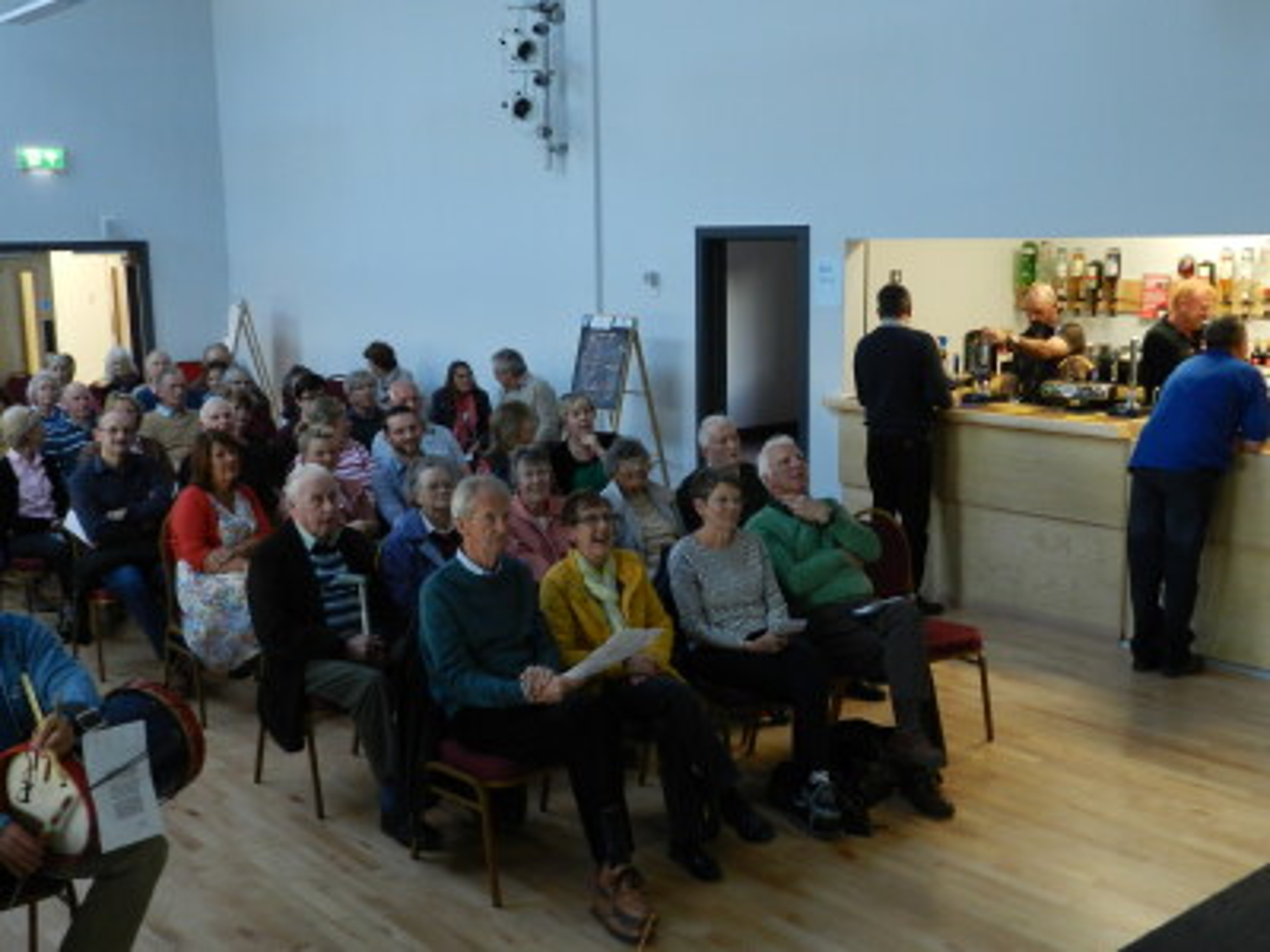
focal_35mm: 38
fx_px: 1394
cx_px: 635
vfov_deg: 37.7
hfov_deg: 49.0
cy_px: 476
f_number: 4
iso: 450
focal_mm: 6.7
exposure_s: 1/20
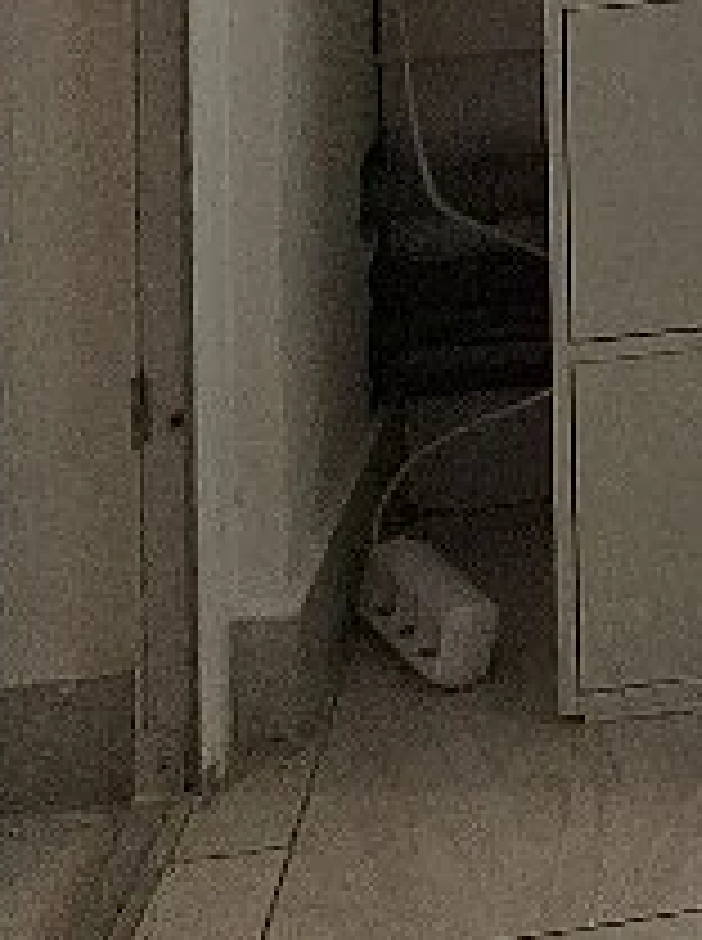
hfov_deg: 8.4
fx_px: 3987
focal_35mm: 147
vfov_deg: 10.9
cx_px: 2164
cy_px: -1473
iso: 40
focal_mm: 5.54
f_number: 1.8
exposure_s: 1/100
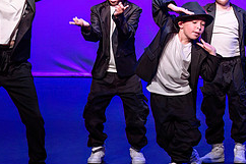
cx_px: 201
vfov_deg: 3.7
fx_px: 2533
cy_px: 10
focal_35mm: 371
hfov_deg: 5.6
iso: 1250
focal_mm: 120
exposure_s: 1/320
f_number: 2.8
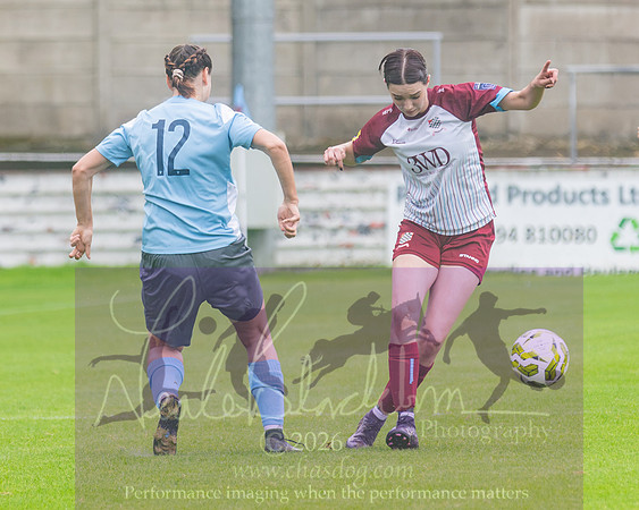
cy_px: 225
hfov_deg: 2.9
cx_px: 194
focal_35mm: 660
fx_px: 12473
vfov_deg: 2.3
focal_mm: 180
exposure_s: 1/1600
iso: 500
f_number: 2.8
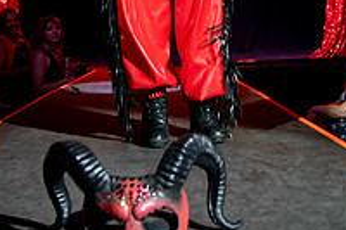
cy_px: -92
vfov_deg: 21.8
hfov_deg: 36.7
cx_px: 214
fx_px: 519
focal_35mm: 54
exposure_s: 1/60
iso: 5000
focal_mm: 24
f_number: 4
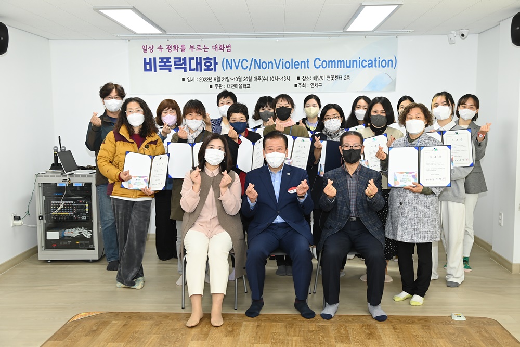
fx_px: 549
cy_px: 174
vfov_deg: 35.1
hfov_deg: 50.7
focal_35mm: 38
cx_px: 260
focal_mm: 38
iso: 1600
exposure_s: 1/200
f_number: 5.6
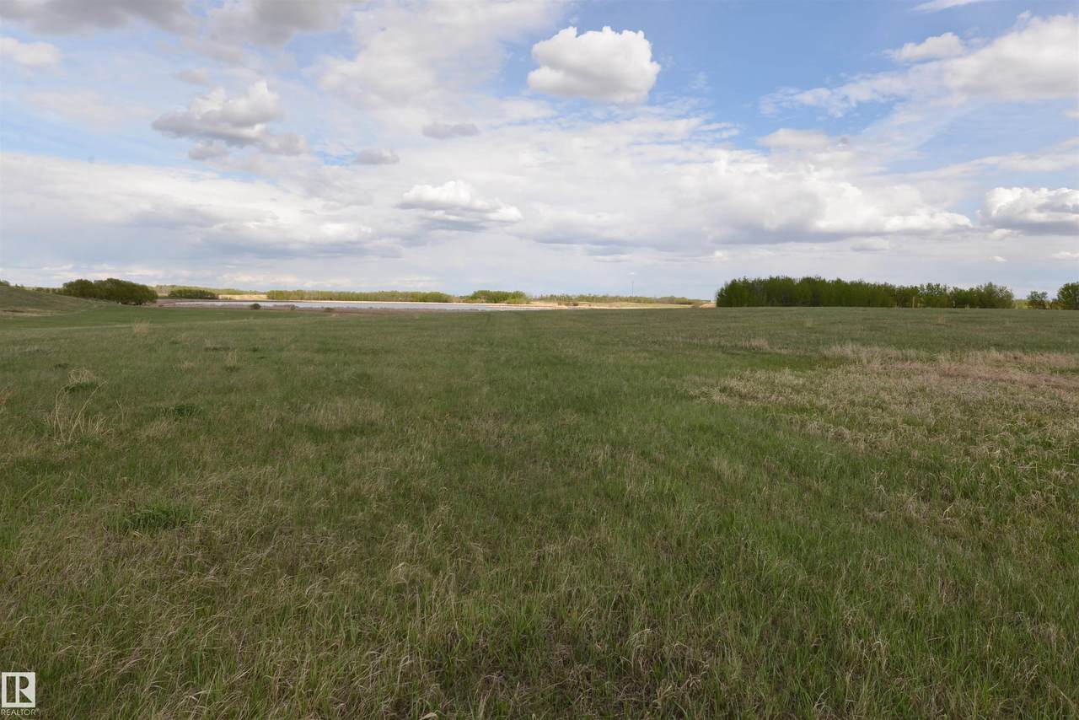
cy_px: 360
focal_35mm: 22
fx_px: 659
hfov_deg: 78.6
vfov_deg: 57.3
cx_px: 540
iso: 100
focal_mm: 22
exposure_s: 1/200
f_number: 9
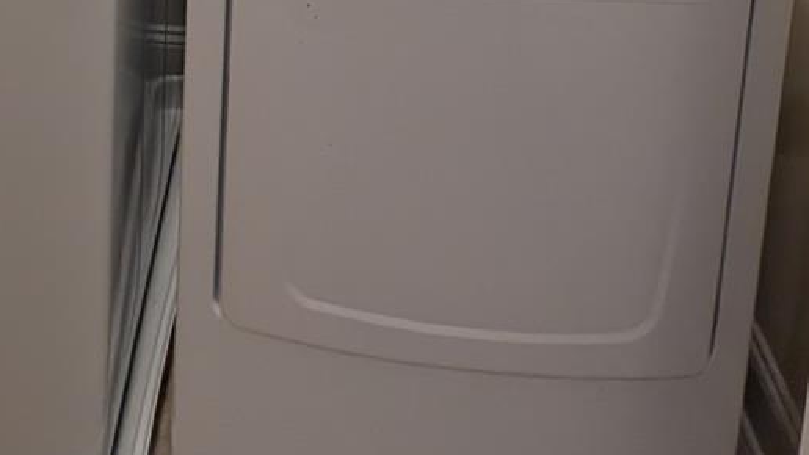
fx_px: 836
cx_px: 274
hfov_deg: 50.7
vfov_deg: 18.8
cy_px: -458
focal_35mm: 39
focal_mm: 2.02
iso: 122
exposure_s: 1/120
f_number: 1.7
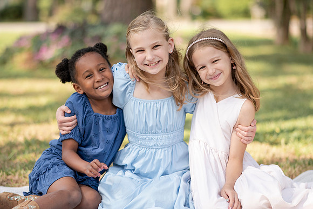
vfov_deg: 12.1
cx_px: 155
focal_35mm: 113
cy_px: 105
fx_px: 983
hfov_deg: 18.1
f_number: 2
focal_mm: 85
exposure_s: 1/3200
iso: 320
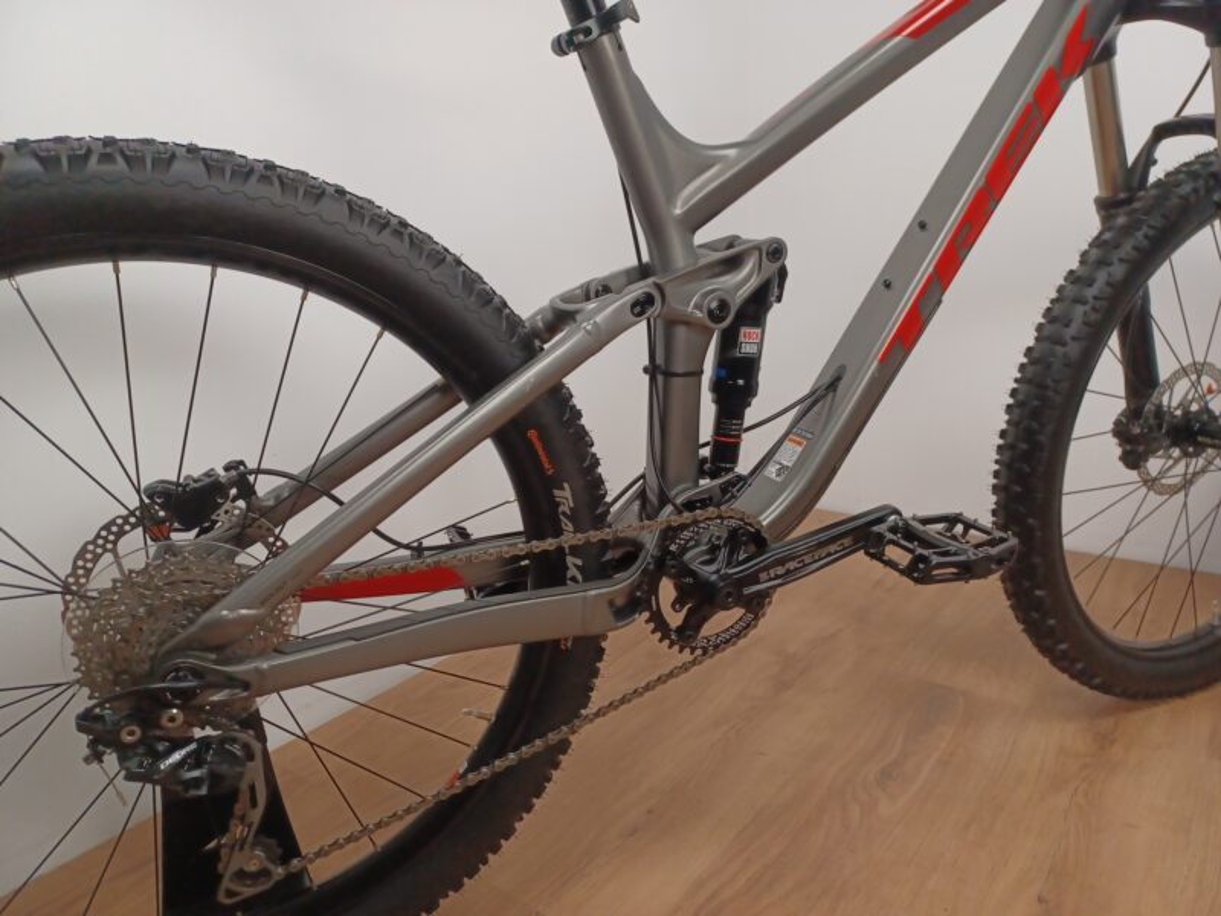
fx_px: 882
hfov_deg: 69.4
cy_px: 458
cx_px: 610
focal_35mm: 25
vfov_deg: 54.9
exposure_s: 1/100
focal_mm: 4.6
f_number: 1.8
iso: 400
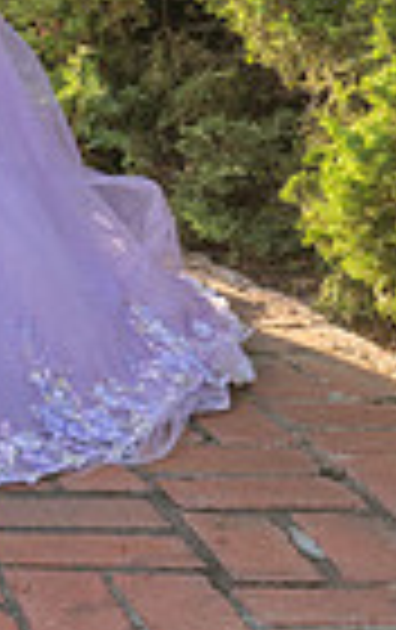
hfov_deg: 7.9
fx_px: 2614
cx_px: -598
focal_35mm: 152
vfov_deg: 13.2
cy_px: -227
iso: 200
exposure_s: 1/200
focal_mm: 36
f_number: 6.3
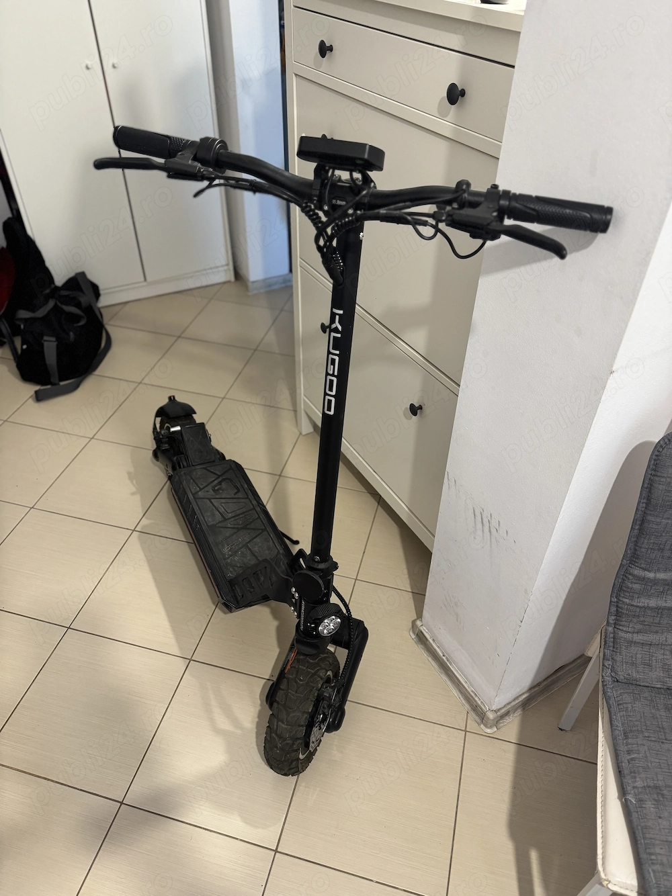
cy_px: 448
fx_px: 621
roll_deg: -0.7
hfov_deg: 56.8
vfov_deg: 71.6
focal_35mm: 24
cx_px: 336
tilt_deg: -41.2
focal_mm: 6.76
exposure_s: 1/60
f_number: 1.78
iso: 320
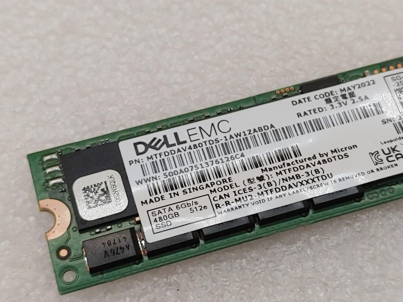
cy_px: 151
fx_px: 780
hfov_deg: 29.0
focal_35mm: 67
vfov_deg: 21.9
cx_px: 202
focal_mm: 4.36
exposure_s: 1/235
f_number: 1.8
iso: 50
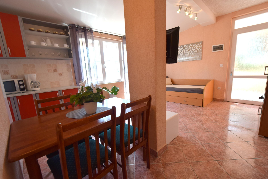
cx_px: 134
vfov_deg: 77.3
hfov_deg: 100.4
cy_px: 90
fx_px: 112
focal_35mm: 15
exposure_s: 1/125
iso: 400
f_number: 5.6
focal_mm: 10
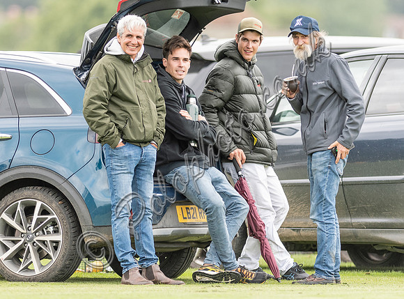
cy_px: 160
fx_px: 7423
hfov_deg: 3.1
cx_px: 175
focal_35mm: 639
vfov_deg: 2.3
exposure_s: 1/1000
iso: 320
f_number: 2.8
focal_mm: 300
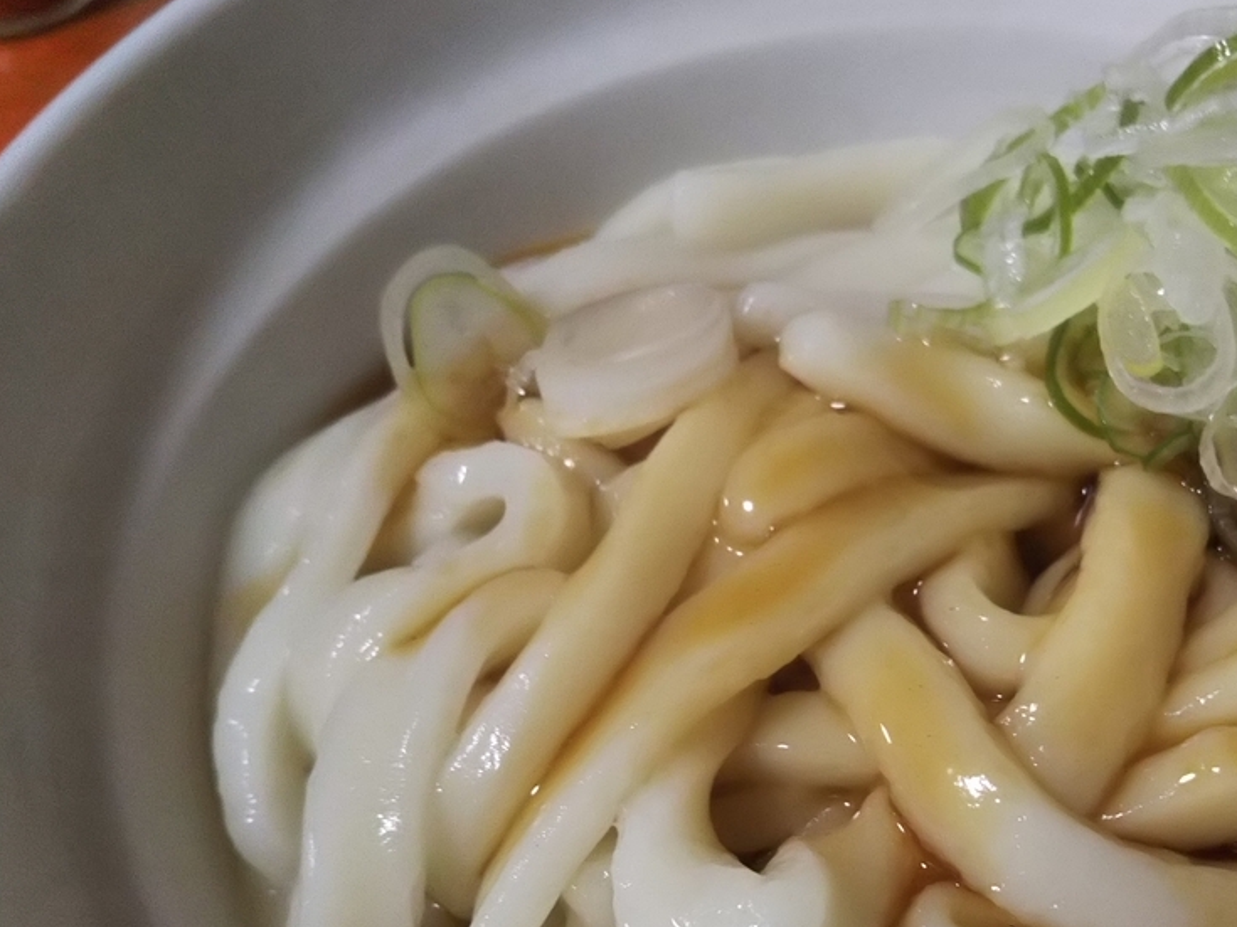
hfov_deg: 38.2
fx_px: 1751
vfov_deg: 29.4
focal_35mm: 49
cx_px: 882
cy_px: 644
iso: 125
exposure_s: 1/30
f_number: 2.2
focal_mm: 4
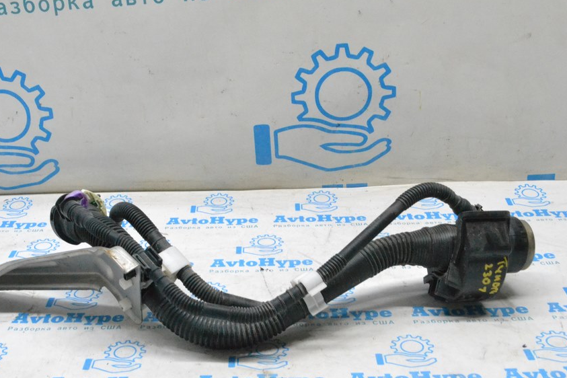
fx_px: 803
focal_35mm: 51
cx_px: 228
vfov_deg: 26.5
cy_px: 189
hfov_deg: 38.7
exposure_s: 1/160
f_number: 10
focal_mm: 28
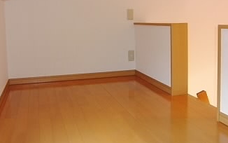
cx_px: 111
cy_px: 41
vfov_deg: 30.2
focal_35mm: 42
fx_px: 261
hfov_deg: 47.2
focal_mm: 5.2
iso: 400
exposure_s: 1/60
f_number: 3.5
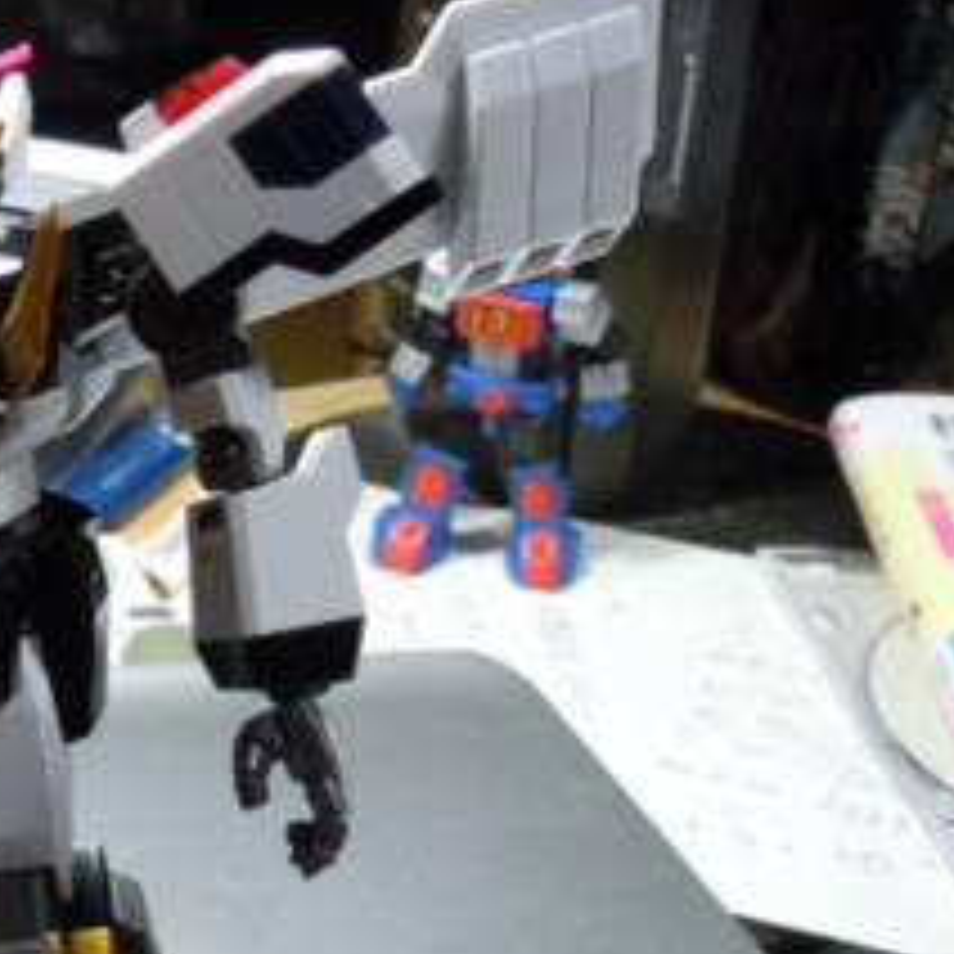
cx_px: -162
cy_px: 526
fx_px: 2650
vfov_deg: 20.4
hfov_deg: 19.3
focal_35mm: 85
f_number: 3.6
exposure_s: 1/40
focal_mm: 6.2
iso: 400
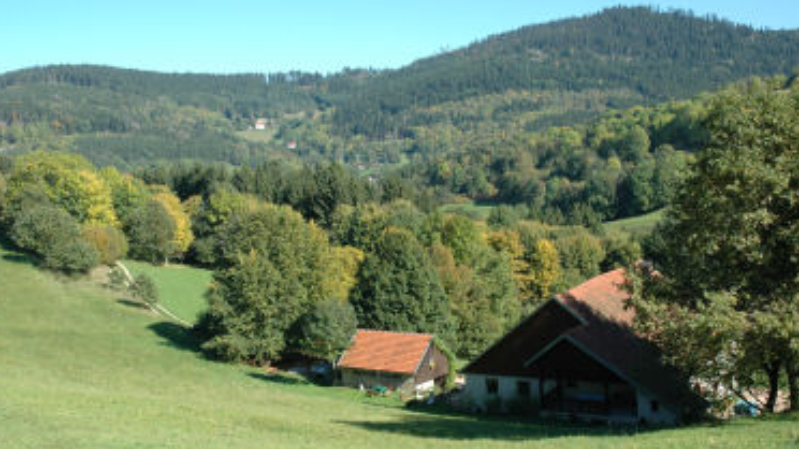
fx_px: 965
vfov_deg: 26.2
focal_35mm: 46
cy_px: 226
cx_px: 384
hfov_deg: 45.0
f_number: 11
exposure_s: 1/100
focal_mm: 27
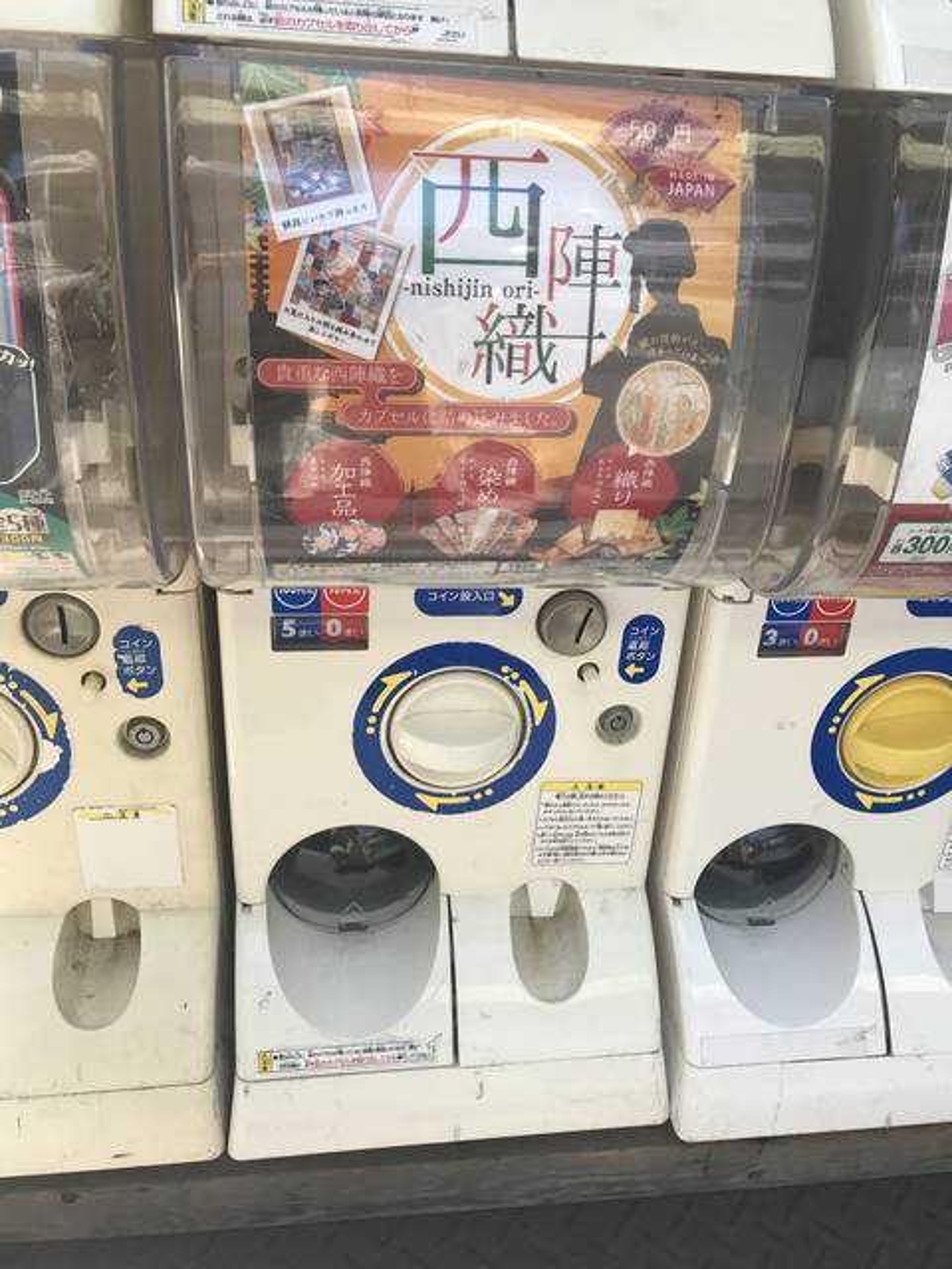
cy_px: 634
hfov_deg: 49.7
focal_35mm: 28
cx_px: 476
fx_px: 1027
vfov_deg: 63.4
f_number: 1.8
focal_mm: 3.99
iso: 20
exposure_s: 1/523
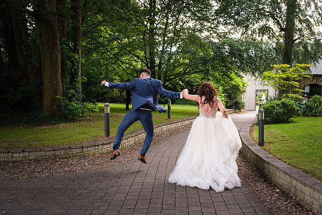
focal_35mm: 46
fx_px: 408
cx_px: 203
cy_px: 114
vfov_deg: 29.5
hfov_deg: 42.7
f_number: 3.2
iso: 640
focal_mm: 22.7
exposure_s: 1/160
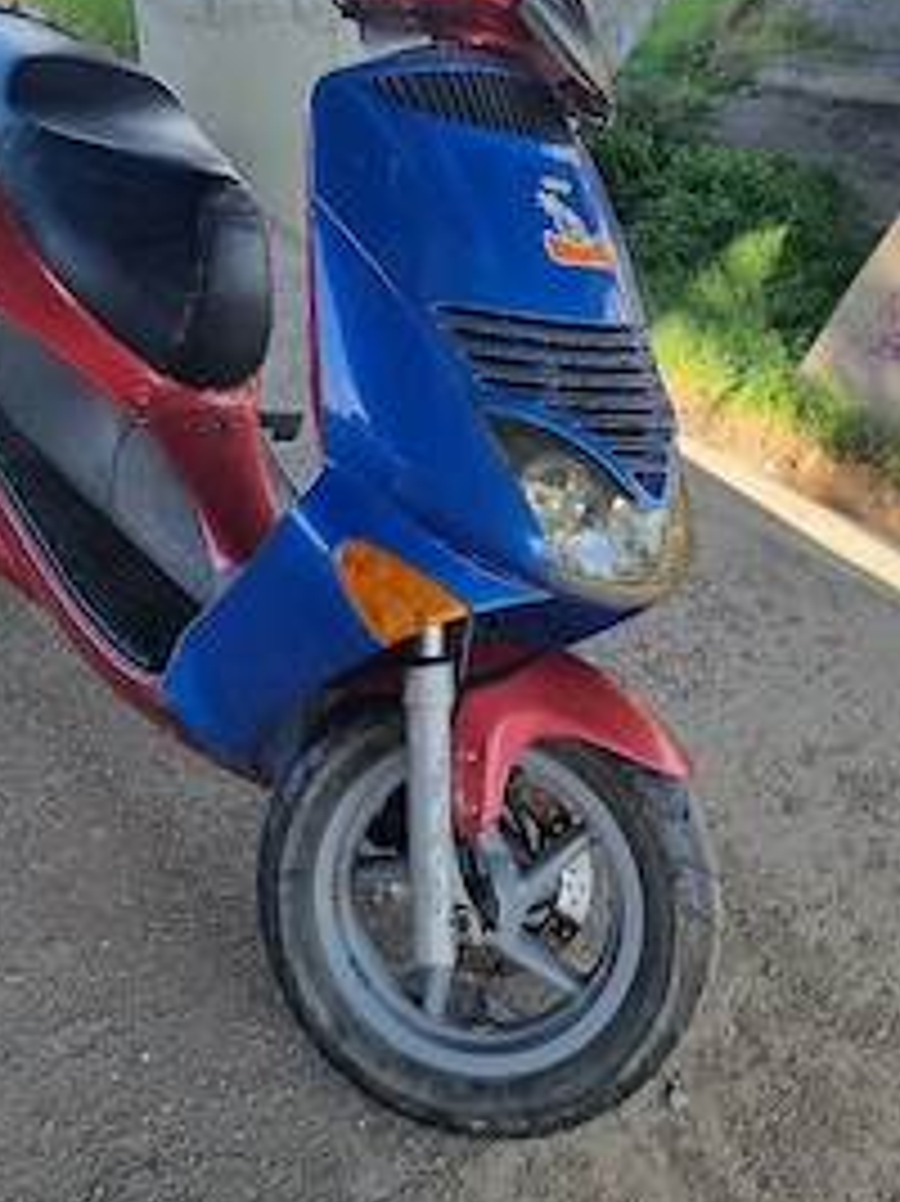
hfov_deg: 36.6
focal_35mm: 39
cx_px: 356
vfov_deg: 47.1
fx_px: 1353
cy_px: 401
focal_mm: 5.4
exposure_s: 1/455
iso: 50
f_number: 1.8
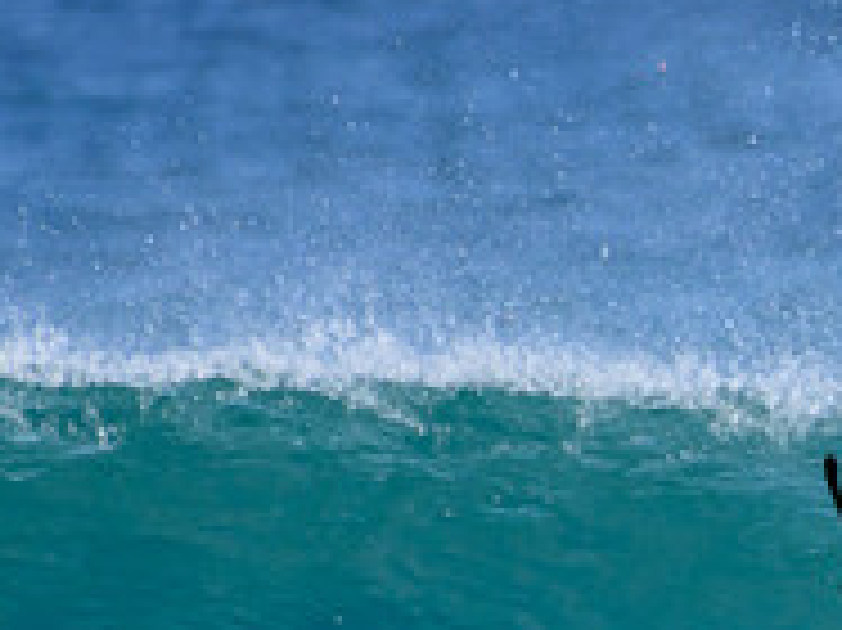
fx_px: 72658
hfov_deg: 0.7
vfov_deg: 0.5
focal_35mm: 2989
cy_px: 488
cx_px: 1288
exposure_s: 1/2000
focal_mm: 1000
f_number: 11
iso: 900
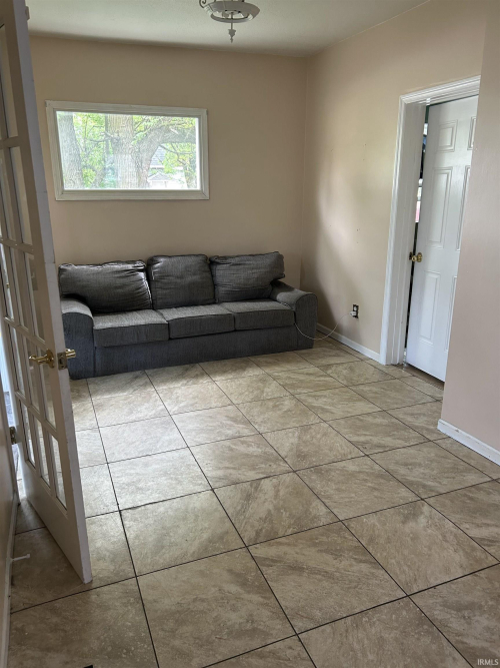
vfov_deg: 67.3
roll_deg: +0.4
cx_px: 250
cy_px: 334
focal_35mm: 26
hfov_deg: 53.0
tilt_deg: -15.0
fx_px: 501
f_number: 1.5
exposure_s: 1/60
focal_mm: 5.7
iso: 160
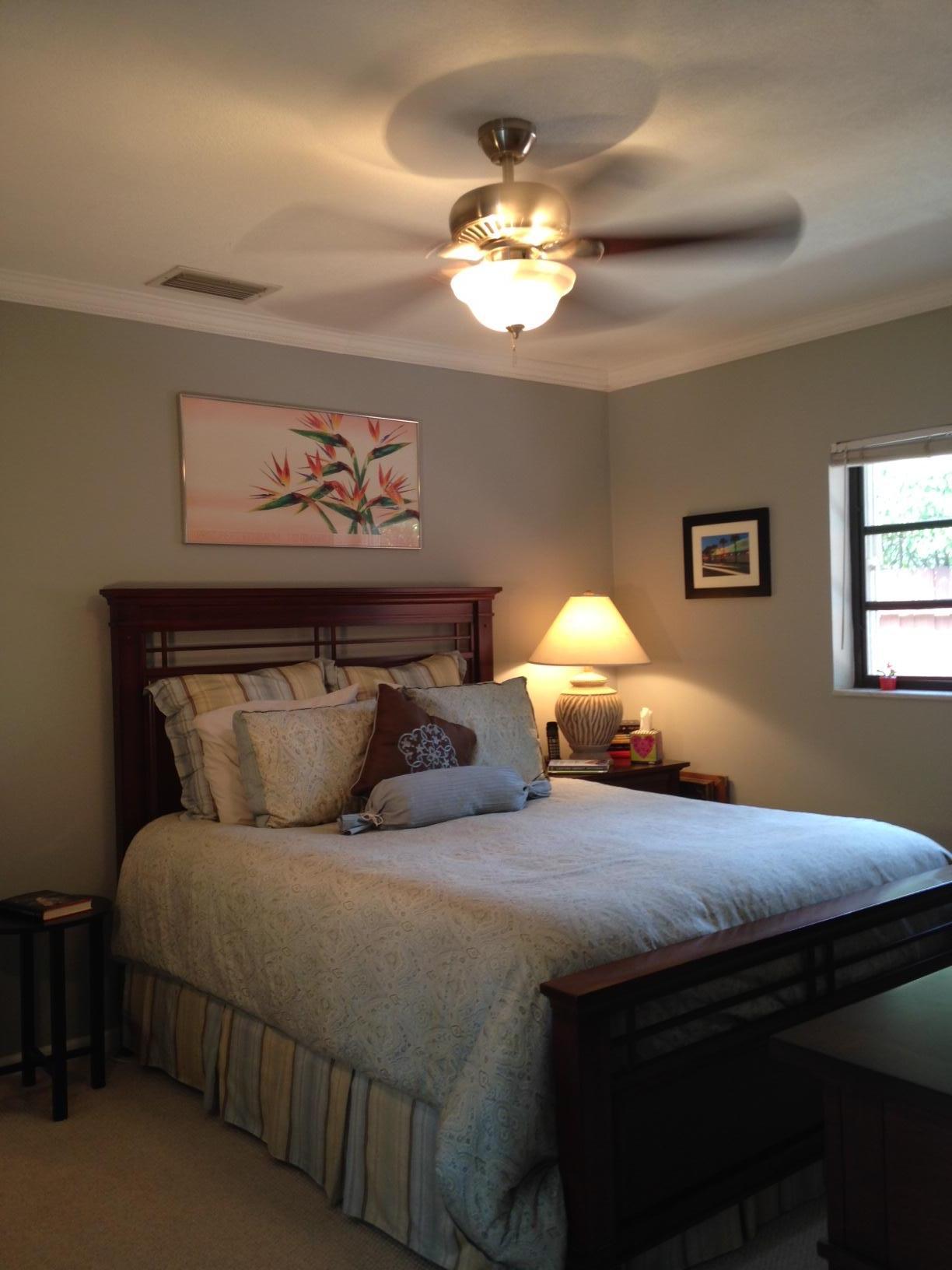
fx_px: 1210
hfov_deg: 42.9
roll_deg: +0.5
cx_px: 476
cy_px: 635
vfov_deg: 55.4
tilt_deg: -2.9
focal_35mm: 33
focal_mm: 4.12
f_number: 2.4
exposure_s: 1/20
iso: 50
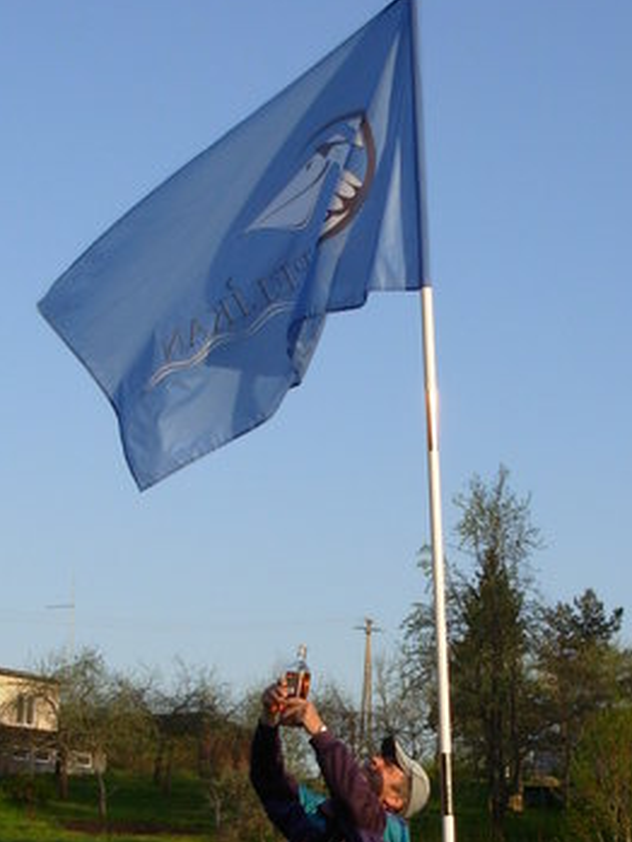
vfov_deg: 22.4
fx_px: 2117
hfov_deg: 16.9
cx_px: 451
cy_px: 586
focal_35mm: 87
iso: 50
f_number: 2.9
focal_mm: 6.3
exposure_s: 1/704
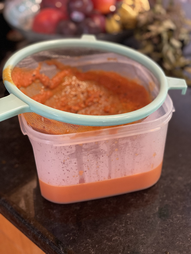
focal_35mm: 52
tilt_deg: -36.8
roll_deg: +1.1
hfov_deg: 28.0
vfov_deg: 36.8
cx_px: 96
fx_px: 383
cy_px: 127
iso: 400
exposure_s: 1/30
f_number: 2
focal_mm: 6
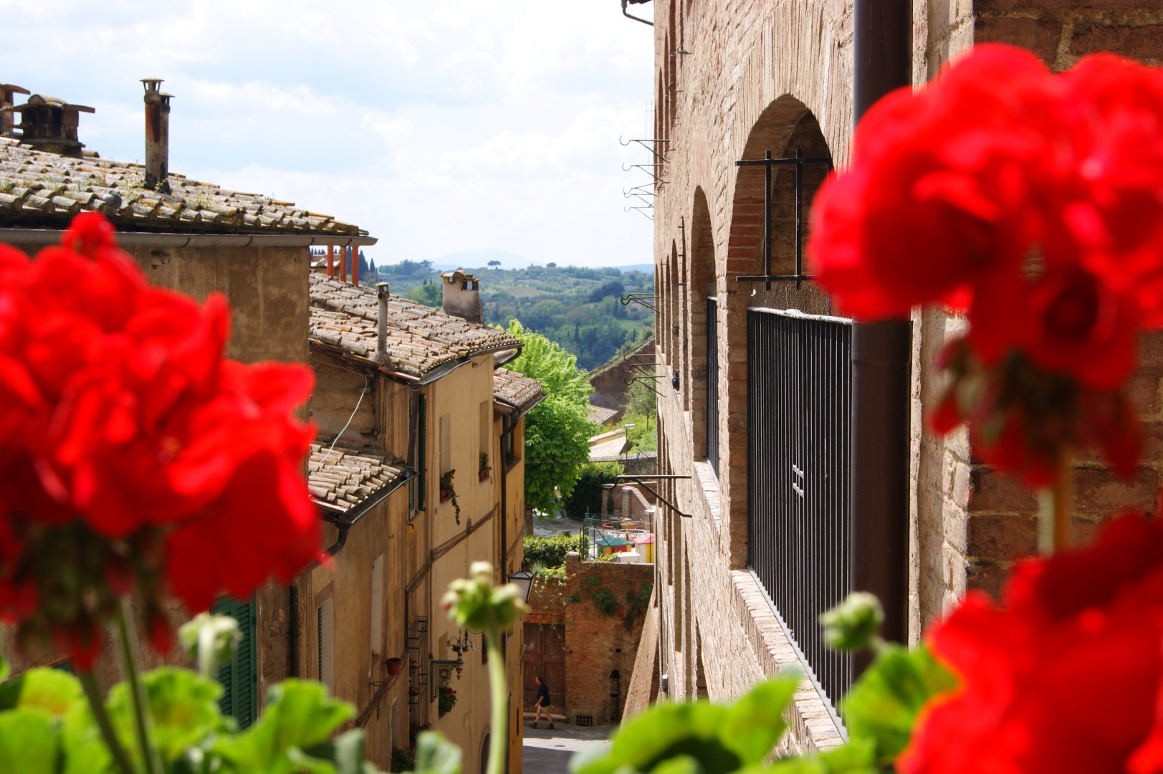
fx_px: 1695
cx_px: 582
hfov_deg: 37.9
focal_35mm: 52
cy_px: 387
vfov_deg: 25.7
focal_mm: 35
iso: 100
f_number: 10
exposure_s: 1/125
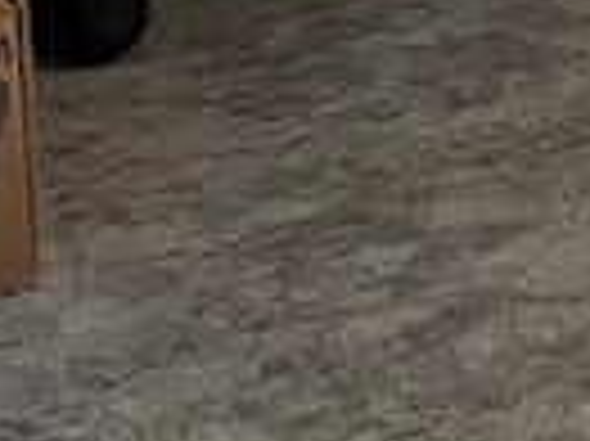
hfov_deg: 9.4
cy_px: -423
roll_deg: +0.8
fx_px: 3457
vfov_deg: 7.1
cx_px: 995
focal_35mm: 203
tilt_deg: -9.2
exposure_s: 1/41
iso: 500
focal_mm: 5.96
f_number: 1.6
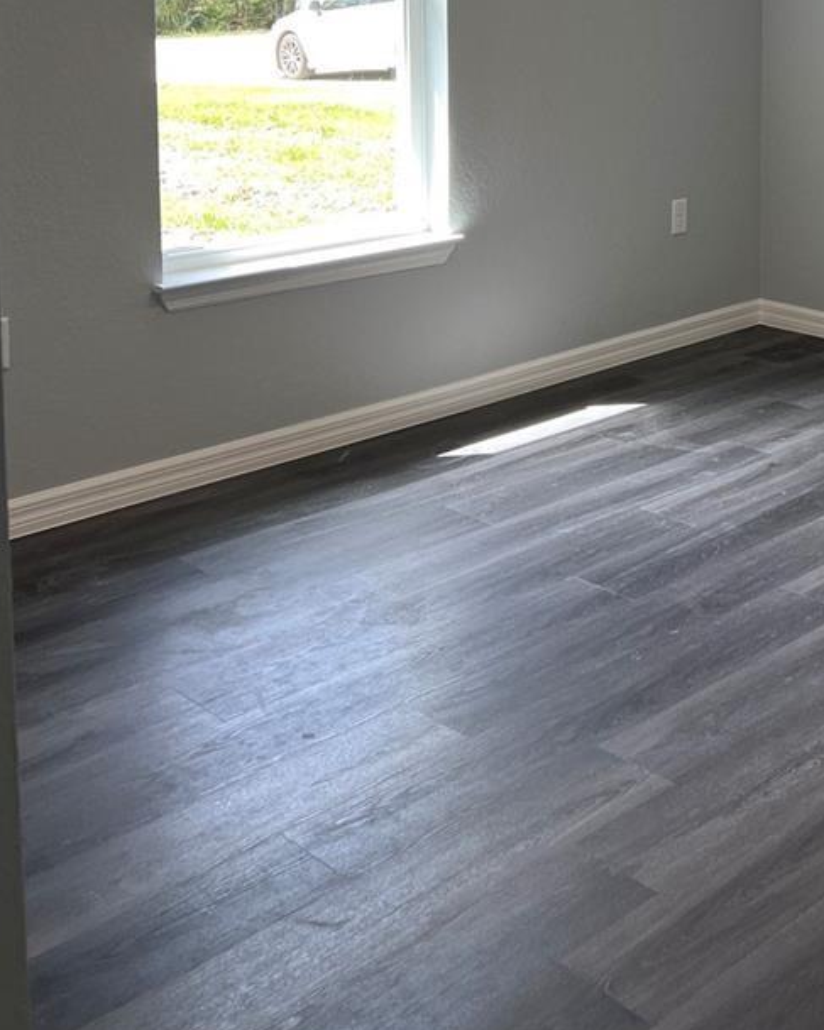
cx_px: 734
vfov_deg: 35.1
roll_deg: -0.5
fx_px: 1525
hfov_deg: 29.1
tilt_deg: -6.0
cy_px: 91
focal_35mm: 50
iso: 50
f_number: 1.5
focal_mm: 5.7
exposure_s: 1/120
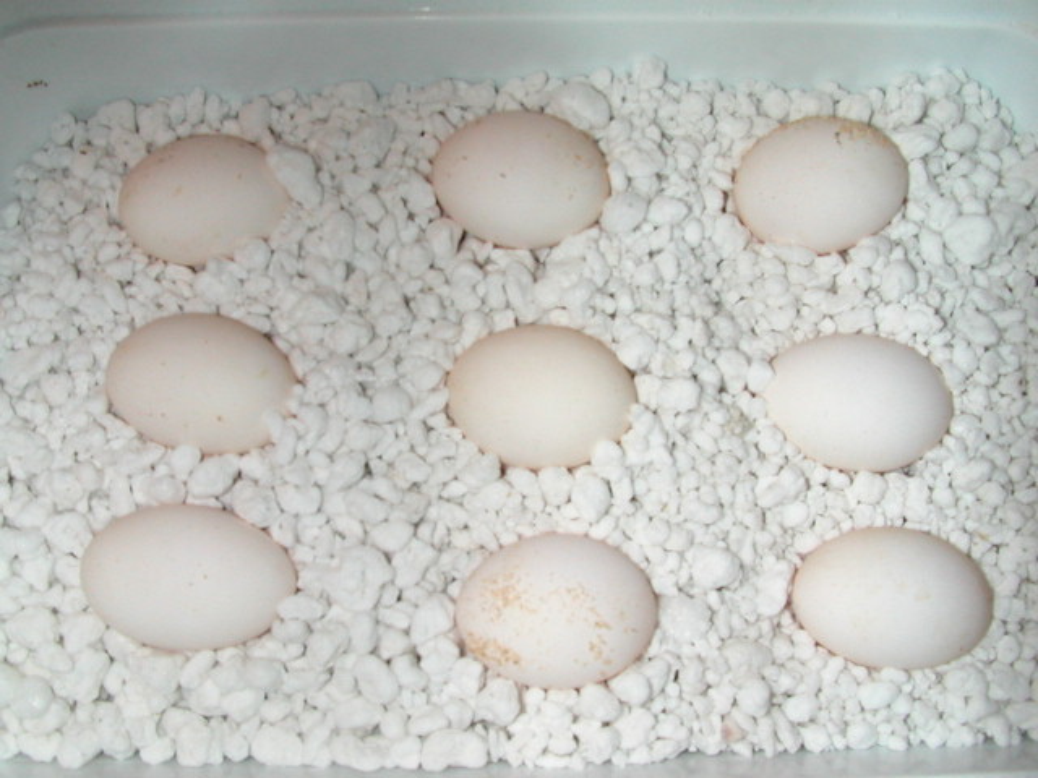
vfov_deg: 38.7
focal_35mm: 37
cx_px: 519
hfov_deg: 50.1
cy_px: 389
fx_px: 1109
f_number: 4.5
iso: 100
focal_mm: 5.6
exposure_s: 1/59.9
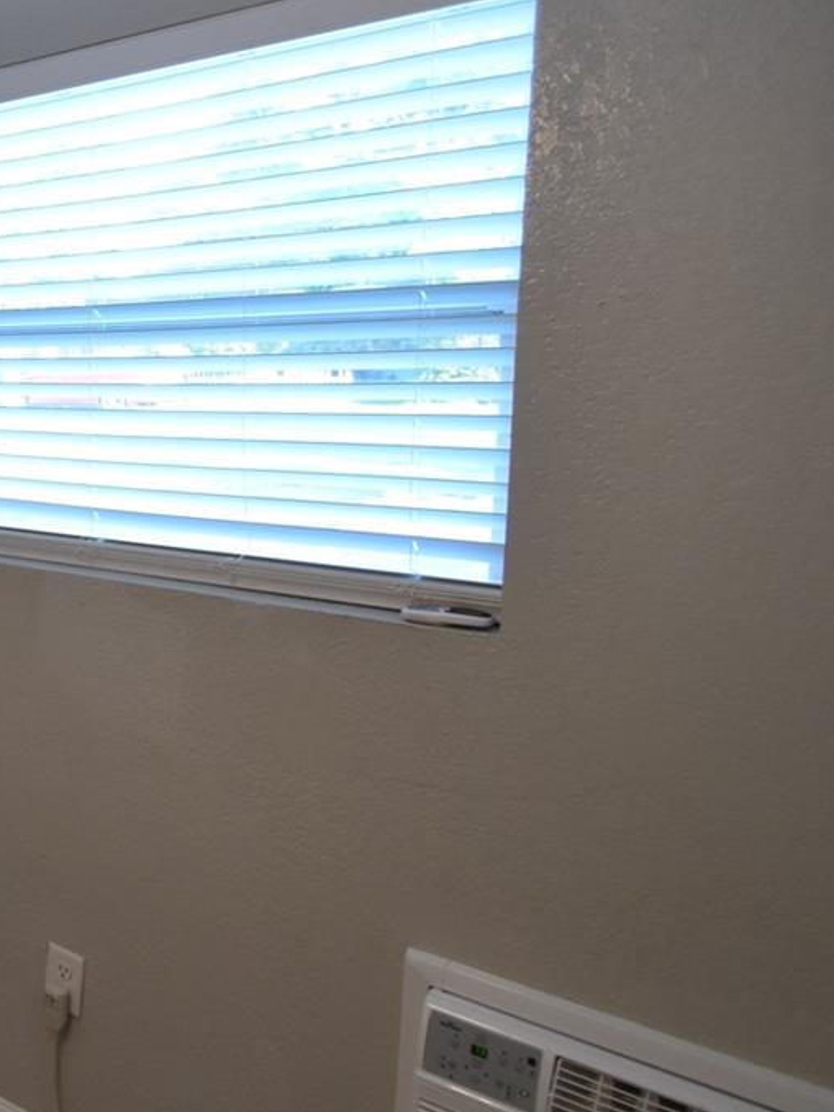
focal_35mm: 34
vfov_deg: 53.8
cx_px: -295
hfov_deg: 30.8
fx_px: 1093
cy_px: 477
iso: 800
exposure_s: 1/60
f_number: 3.5
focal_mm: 10
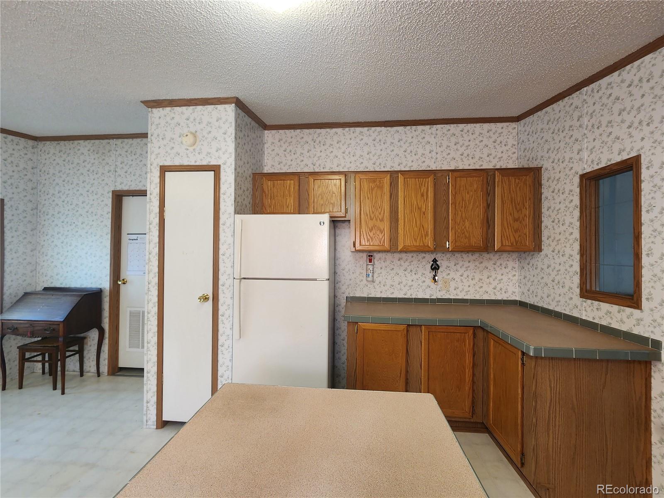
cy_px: 249
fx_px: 249
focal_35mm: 13
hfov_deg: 106.2
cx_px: 332
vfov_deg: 89.9
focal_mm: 2.2
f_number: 2.2
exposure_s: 1/60
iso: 200
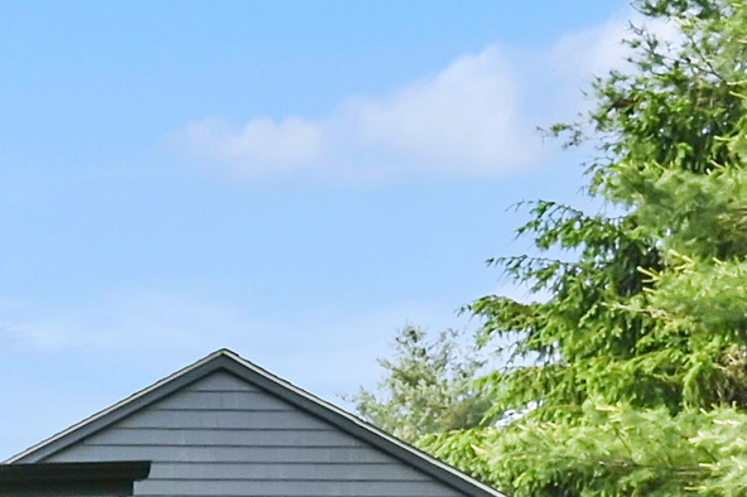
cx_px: -902
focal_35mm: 83
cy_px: 966
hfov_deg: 16.1
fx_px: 1721
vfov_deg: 14.1
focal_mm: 16
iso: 400
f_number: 8
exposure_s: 1/640
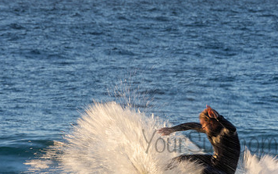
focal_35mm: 1055
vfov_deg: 1.2
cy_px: 126
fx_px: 7998
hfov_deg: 2.0
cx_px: 213
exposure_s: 1/25
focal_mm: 380
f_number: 14
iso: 100
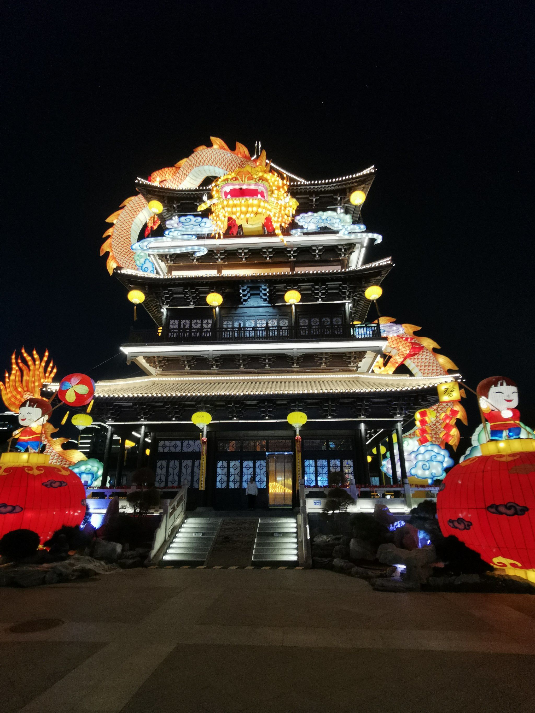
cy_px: 356
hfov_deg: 68.7
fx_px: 392
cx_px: 268
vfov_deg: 84.7
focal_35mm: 19
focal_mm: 2.35
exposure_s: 1/30
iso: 200
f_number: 2.2
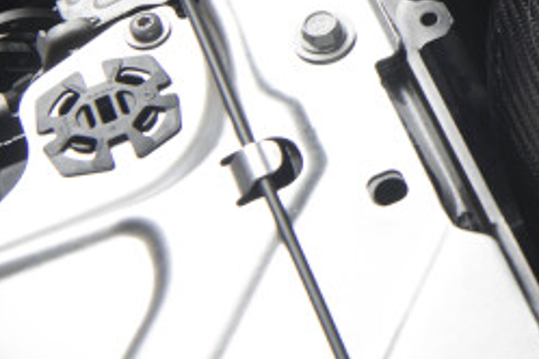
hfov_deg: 15.2
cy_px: -162
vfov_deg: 10.9
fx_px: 1826
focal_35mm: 122
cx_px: 859
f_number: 5.6
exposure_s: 1/125
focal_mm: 38
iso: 100
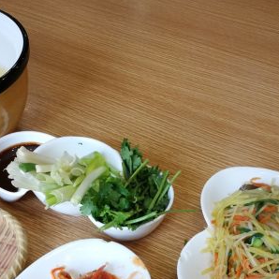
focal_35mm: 56
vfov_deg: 29.7
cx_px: 119
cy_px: 229
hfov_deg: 30.5
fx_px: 511
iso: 100
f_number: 2.2
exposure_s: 1/50
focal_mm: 3.95
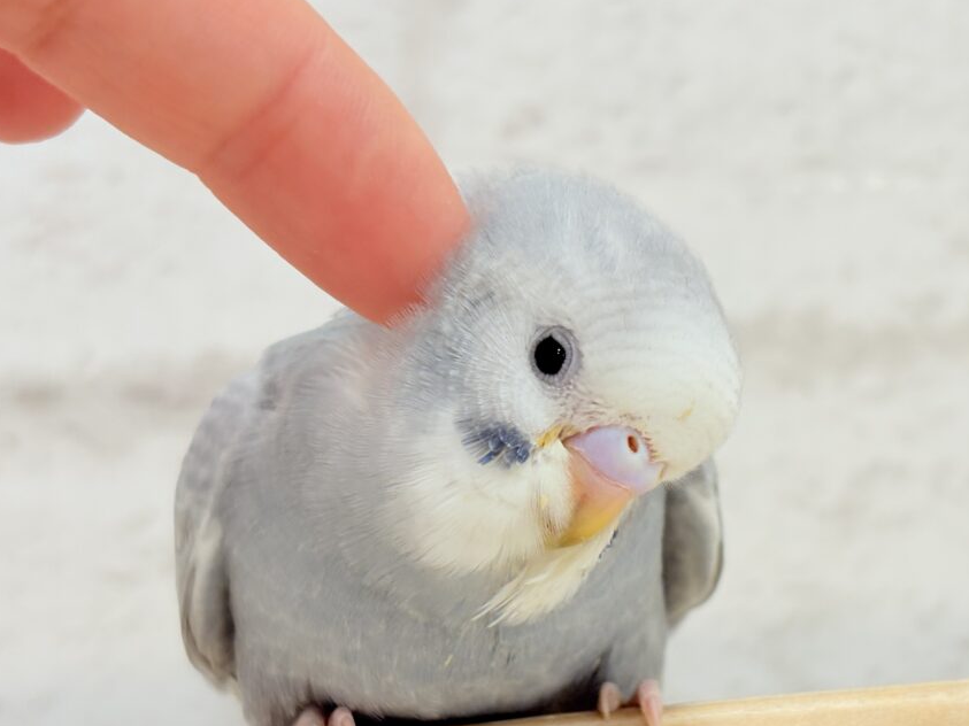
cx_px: 645
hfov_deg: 26.2
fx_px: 2071
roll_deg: +4.0
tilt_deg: -5.1
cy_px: 418
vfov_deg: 19.9
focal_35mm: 74
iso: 64
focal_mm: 5.96
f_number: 1.6
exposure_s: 1/100
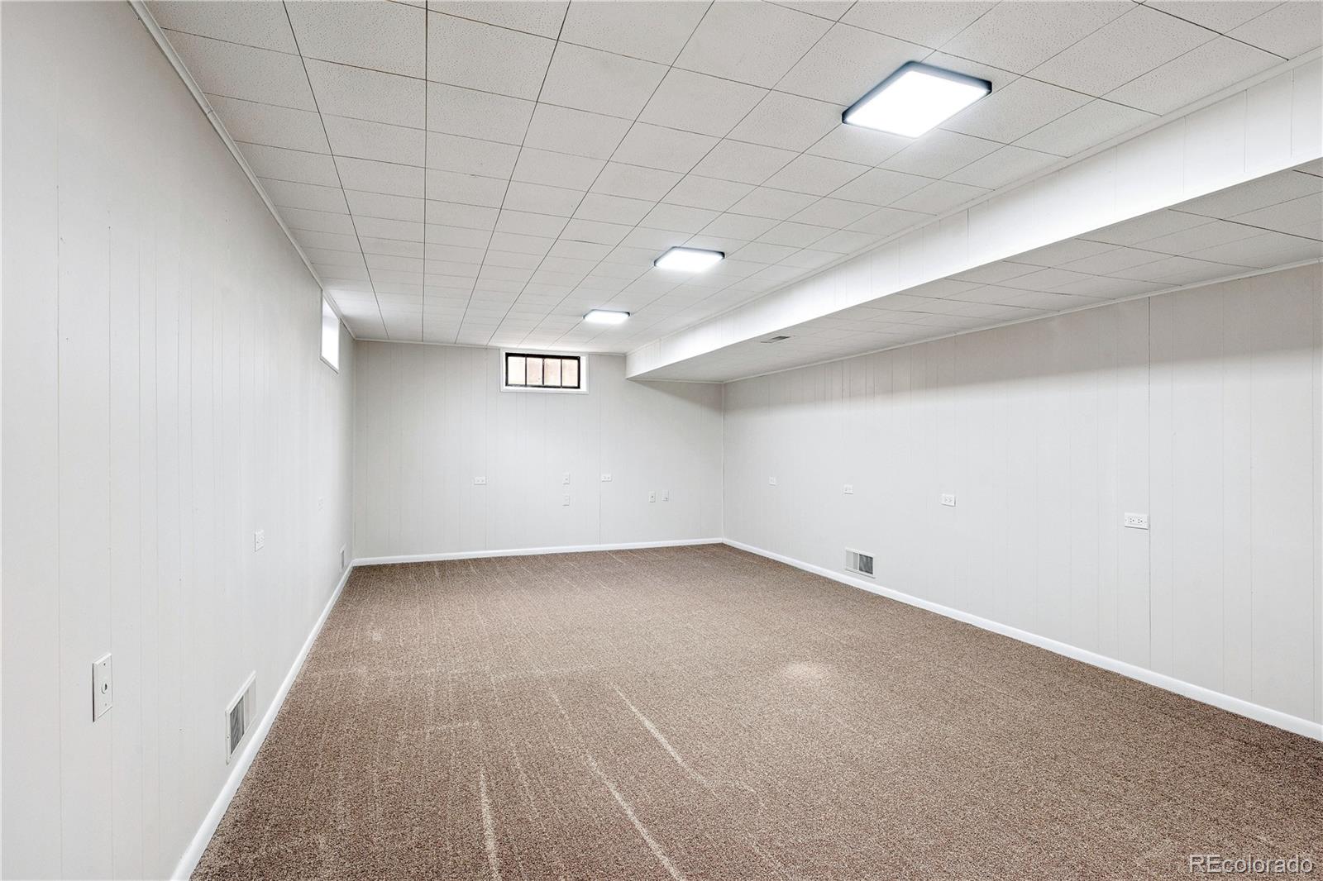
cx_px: 662
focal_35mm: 17
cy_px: 440
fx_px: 625
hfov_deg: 93.3
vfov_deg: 70.4
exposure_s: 1/13
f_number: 10
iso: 400
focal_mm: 17
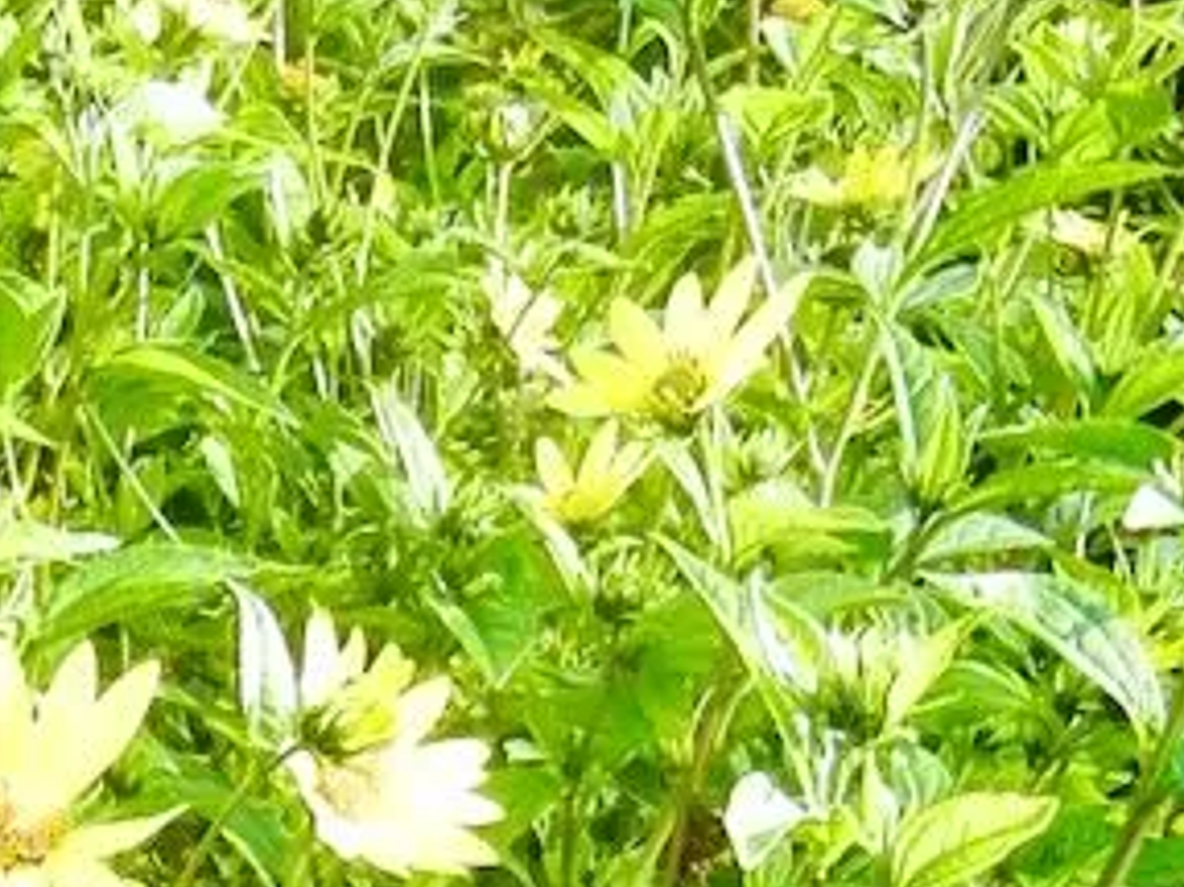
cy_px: 1036
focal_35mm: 107
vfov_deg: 13.5
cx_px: -743
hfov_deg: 16.3
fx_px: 3658
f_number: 3.5
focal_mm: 5.4
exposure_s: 1/180
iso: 160
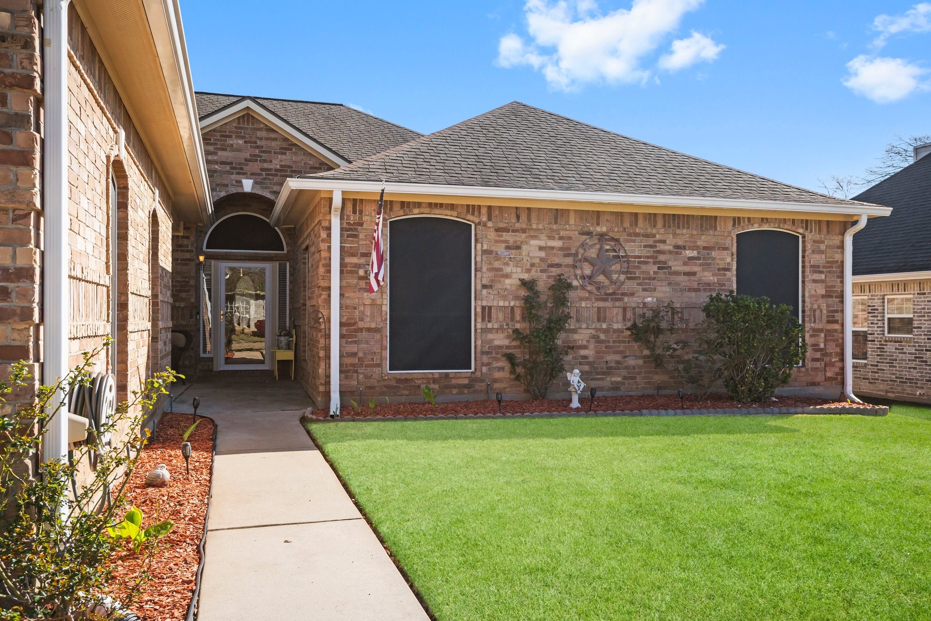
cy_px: 310
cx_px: 466
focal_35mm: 31
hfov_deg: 60.3
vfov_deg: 42.3
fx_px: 802
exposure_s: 1/2000
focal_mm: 31
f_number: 7.1
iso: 640
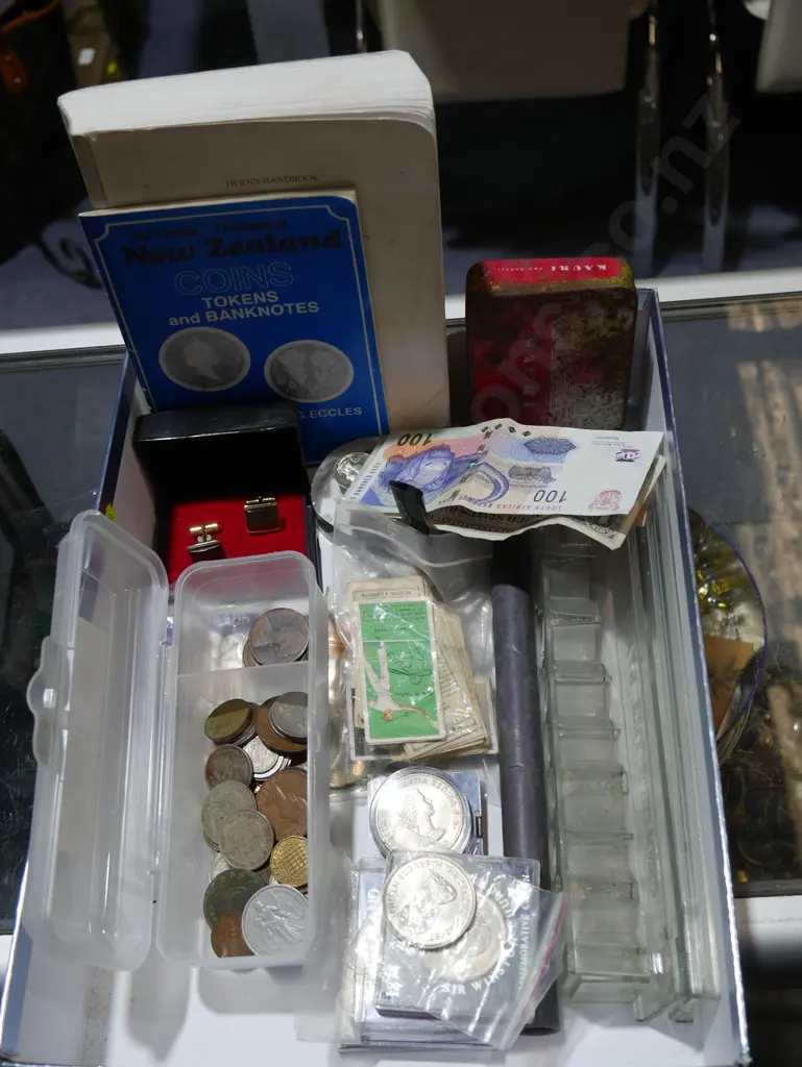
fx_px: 1235
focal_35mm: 40
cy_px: 534
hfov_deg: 36.0
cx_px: 401
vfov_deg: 46.8
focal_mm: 20
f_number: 4.4
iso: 200
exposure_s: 1/80
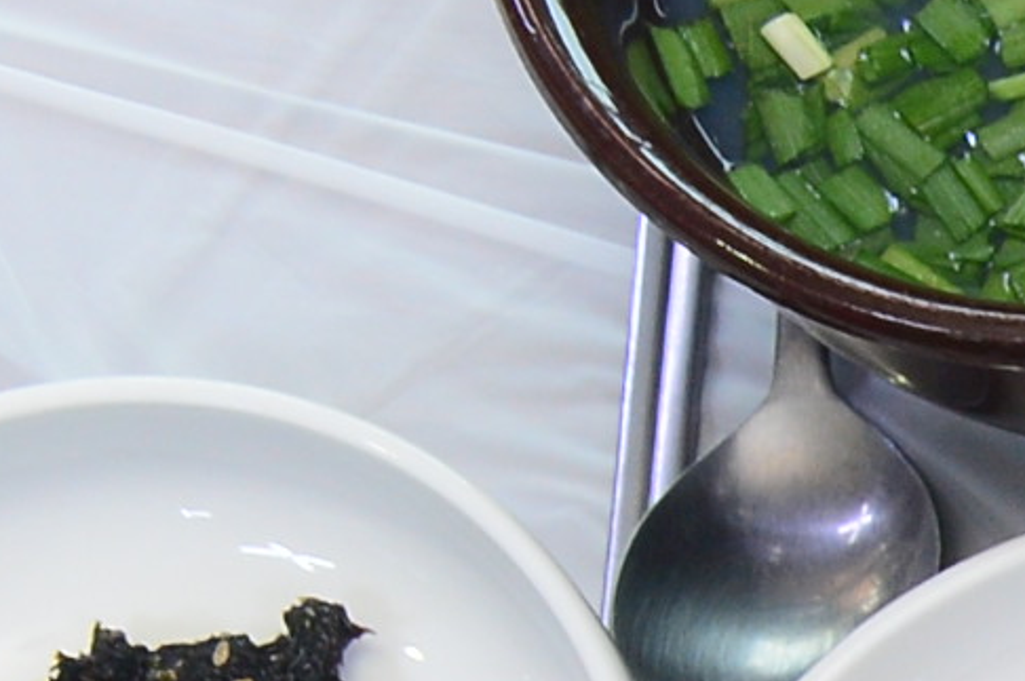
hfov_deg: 6.4
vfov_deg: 4.4
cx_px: 3334
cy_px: 2564
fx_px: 8220
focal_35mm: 289
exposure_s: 1/100
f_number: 5
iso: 800
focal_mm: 38
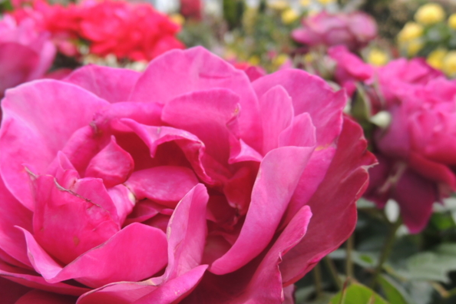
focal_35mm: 49
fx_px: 621
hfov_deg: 40.3
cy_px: 188
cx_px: 196
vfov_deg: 27.4
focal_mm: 6.2
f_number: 3.3
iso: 100
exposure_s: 1/640
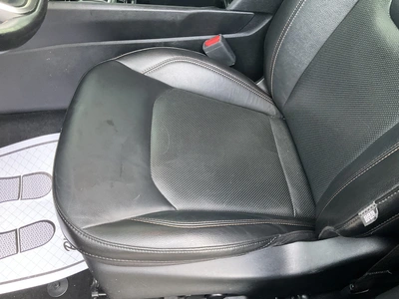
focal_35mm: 29
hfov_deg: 61.7
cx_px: 200
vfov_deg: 48.2
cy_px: 150
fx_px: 334
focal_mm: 3
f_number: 1.8
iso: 250
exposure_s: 1/60
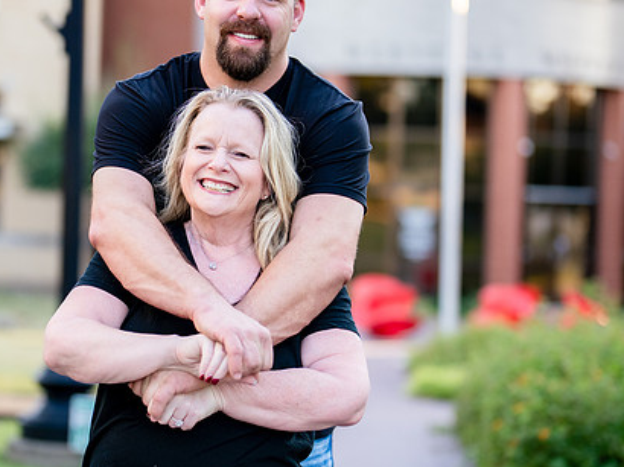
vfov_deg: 13.4
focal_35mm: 110
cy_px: 231
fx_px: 1982
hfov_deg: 17.9
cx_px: 232
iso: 320
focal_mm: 50
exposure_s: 1/1250
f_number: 1.2
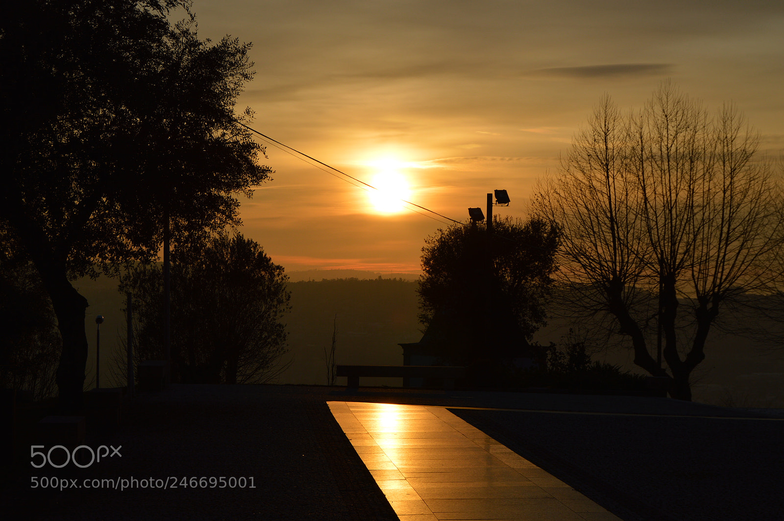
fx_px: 1795
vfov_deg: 16.5
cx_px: 392
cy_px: 260
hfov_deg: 24.6
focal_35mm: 82
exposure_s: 1/640
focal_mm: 55
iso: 100
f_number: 13
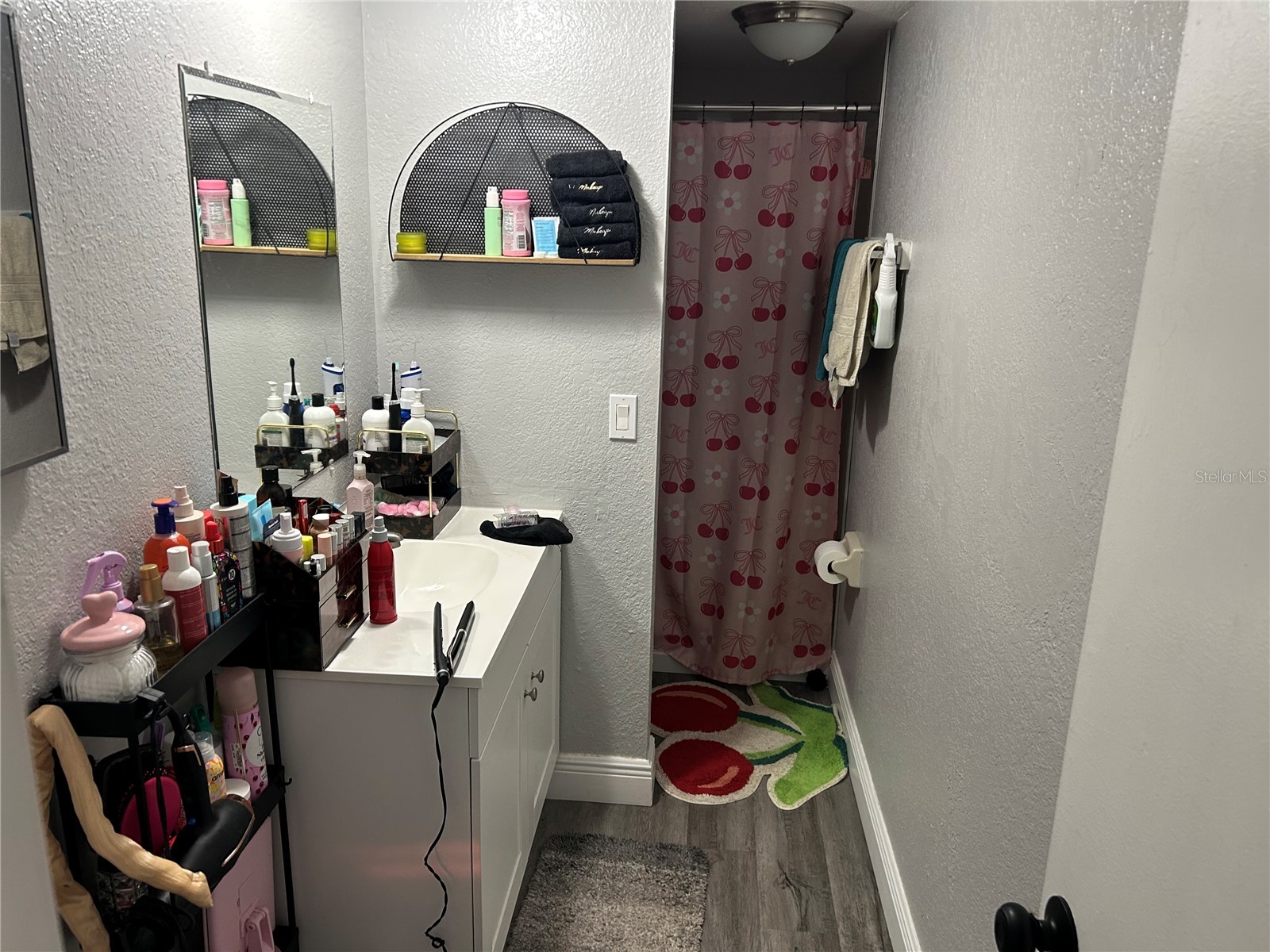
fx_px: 954
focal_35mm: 26
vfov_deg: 53.1
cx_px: 635
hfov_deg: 67.3
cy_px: 476
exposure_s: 1/60
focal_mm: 5.7
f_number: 1.5
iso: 160
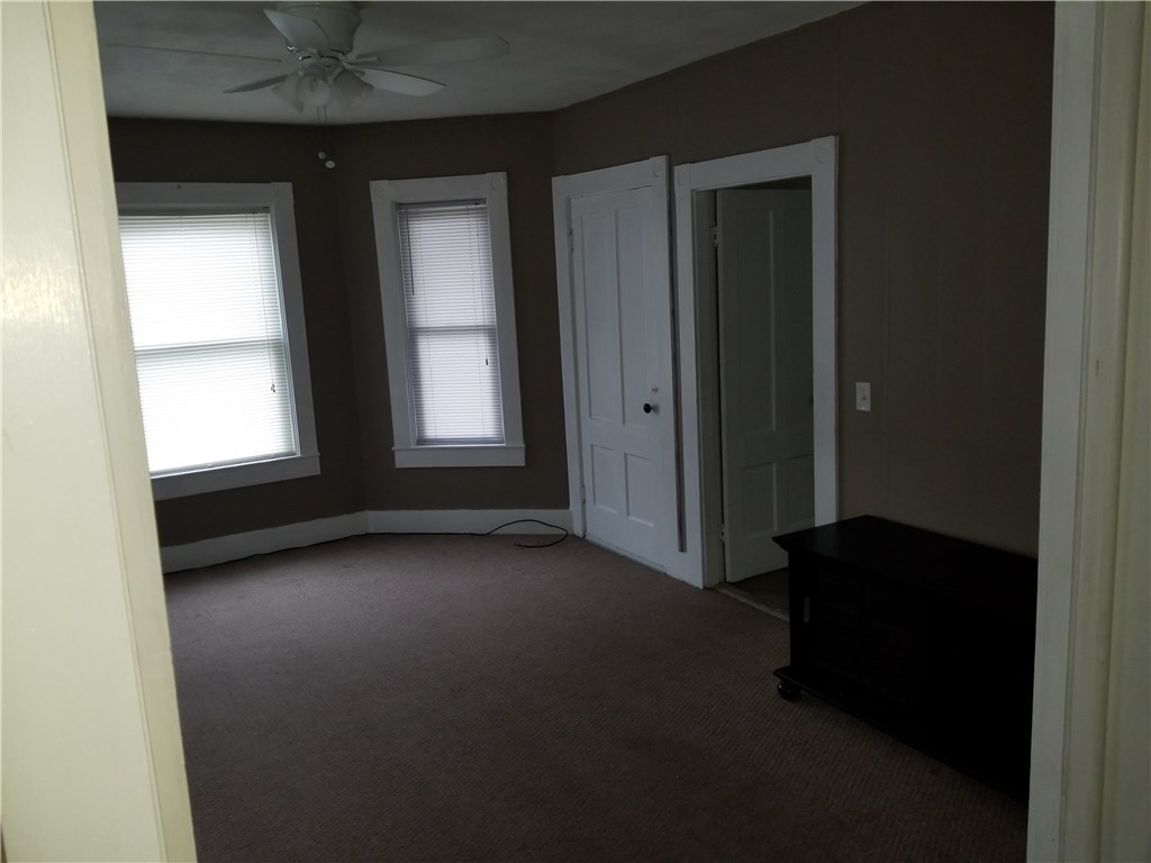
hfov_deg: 67.3
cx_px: 576
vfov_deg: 53.1
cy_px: 432
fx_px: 865
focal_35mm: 26
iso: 100
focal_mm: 4.25
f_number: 1.7
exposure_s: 1/30
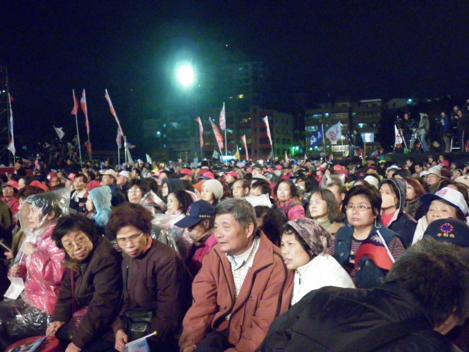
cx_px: 234
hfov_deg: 58.3
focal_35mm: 31
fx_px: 420
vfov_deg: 45.5
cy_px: 176
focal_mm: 5.6
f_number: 2.9
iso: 200
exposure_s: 1/8
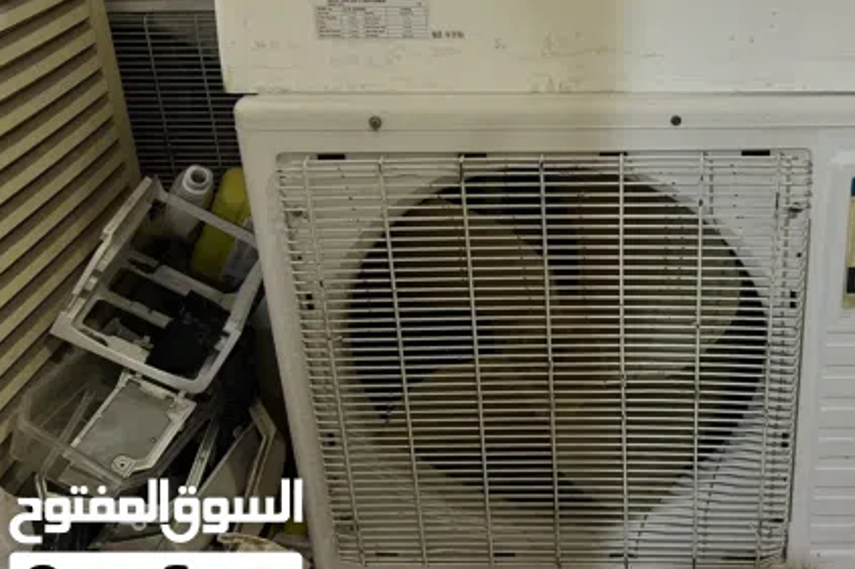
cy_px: 186
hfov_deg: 46.2
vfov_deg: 32.3
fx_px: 973
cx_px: 608
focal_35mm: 41
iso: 250
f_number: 1.5
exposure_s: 1/50
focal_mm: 5.7
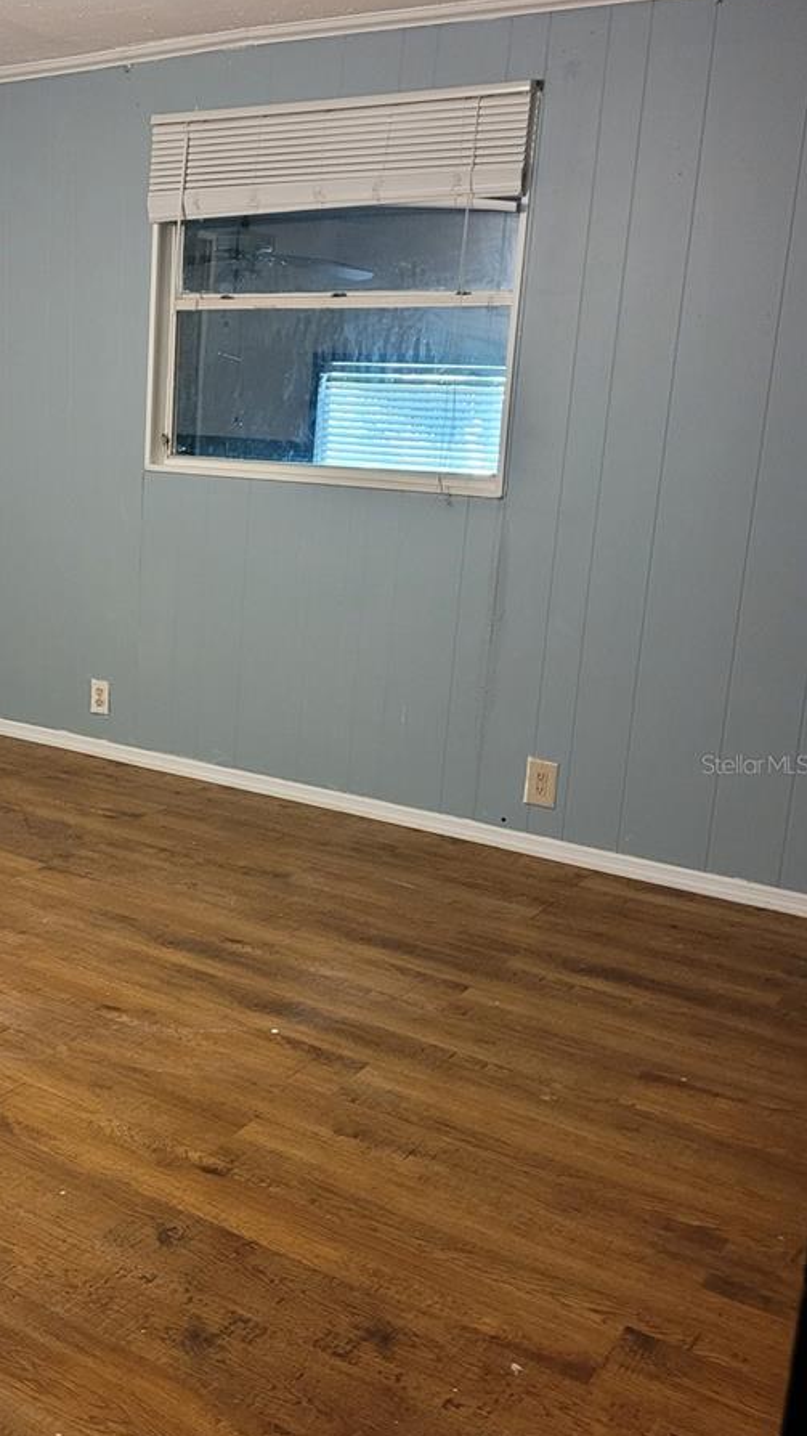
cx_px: 93
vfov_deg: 52.8
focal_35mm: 38
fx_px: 1447
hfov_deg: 29.9
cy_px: 764
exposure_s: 1/39
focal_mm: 5.4
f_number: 1.8
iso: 500
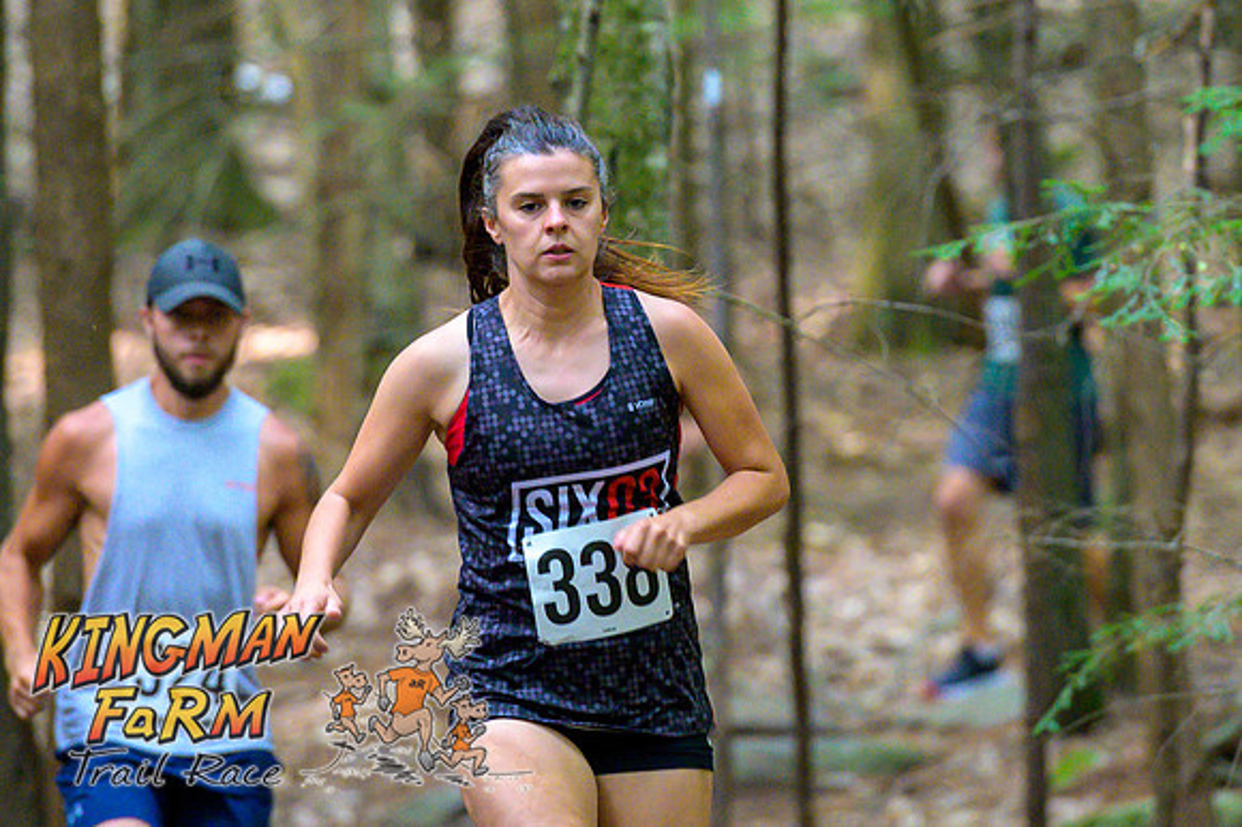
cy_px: 149
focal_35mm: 328
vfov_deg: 4.2
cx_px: 729
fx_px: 11299
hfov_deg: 6.3
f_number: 4
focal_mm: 200
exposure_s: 1/320
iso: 8000
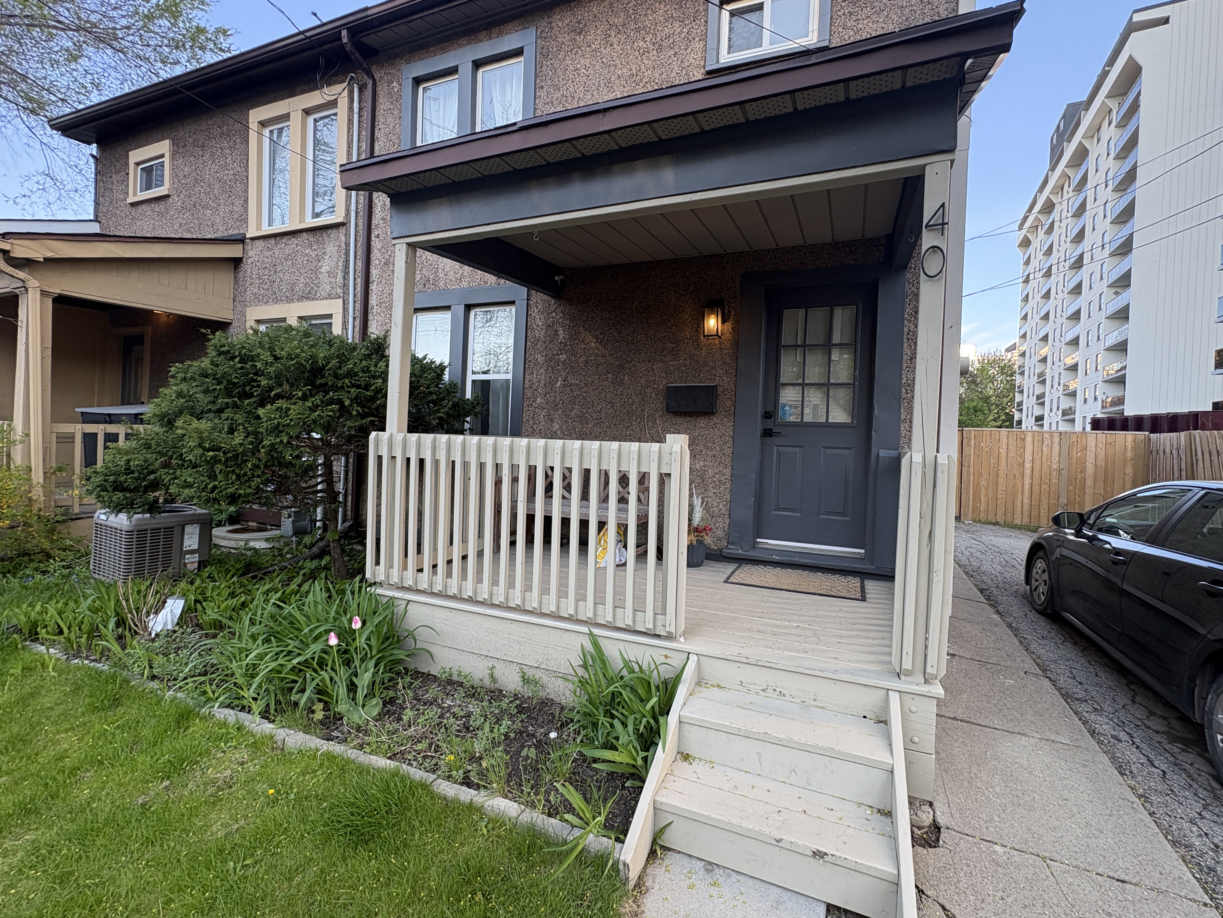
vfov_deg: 81.7
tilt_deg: -0.4
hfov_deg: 98.1
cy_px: 447
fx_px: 530
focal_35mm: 15
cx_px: 641
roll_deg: -2.3
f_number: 2.2
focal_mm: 2.22
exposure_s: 1/123
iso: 64
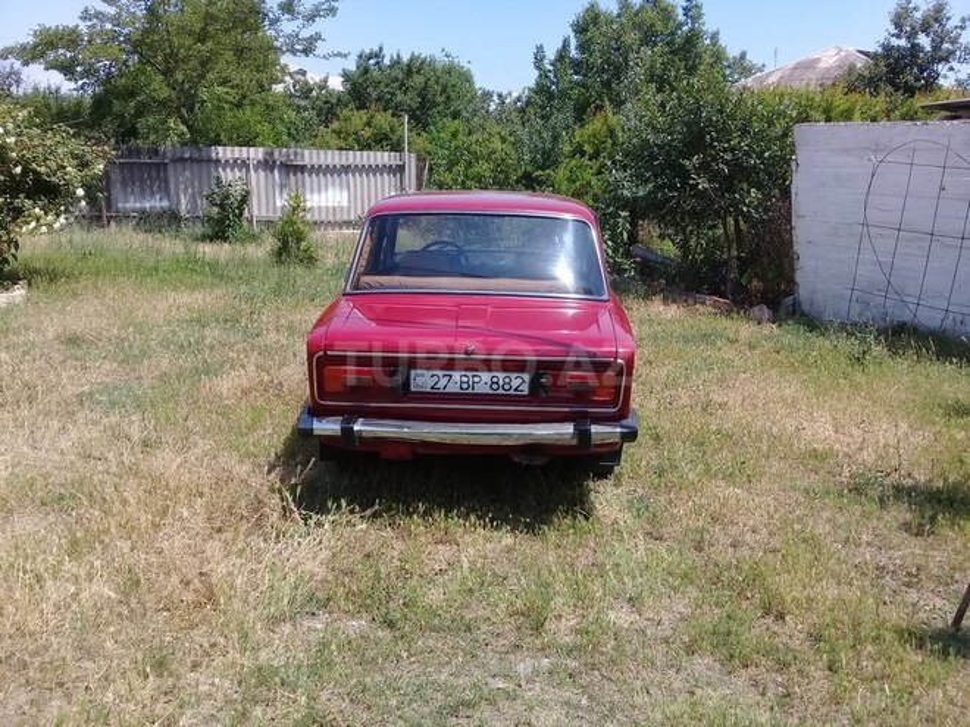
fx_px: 869
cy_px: 364
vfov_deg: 45.4
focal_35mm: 31
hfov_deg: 58.4
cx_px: 485
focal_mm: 3.3
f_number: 2.2
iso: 50
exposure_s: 1/997
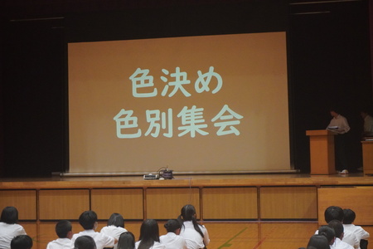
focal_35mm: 75
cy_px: 124
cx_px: 186
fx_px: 777
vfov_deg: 18.2
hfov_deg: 27.0
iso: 6400
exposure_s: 1/125
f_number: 5.6
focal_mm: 50
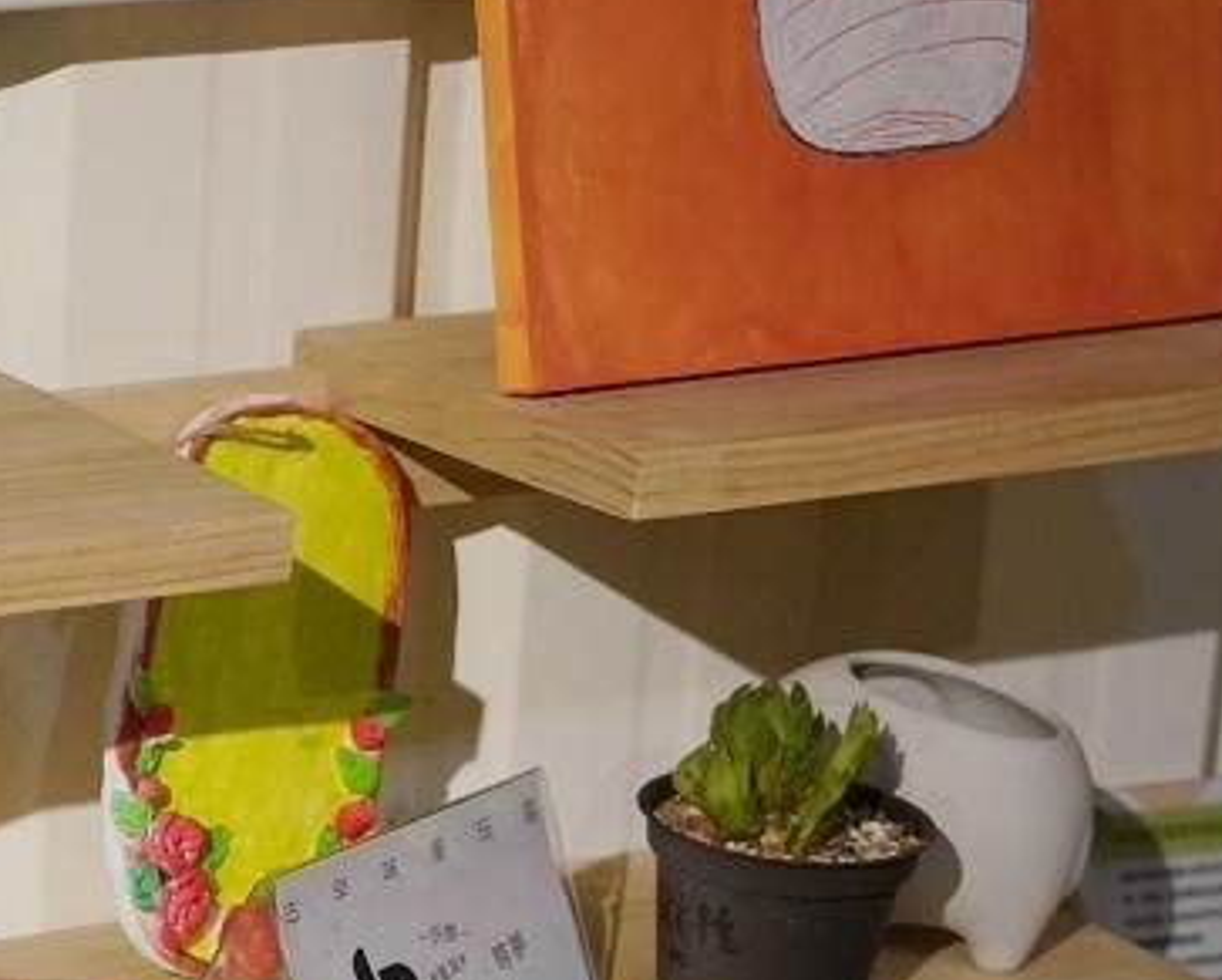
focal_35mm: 124
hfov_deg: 14.5
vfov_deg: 12.3
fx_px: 4488
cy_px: 977
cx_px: -586
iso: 1600
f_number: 3.2
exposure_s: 1/160
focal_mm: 40
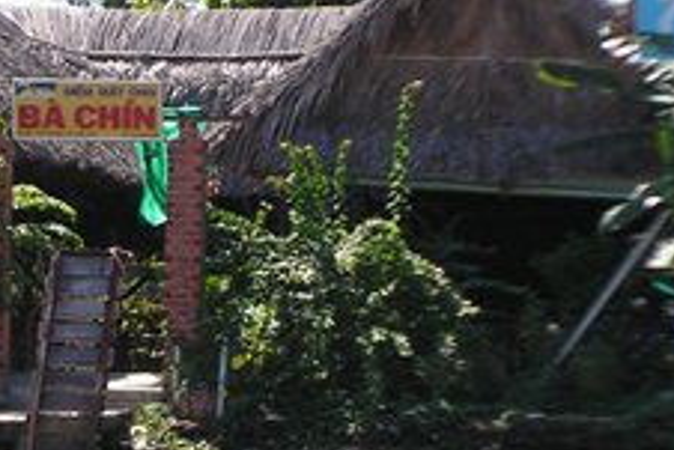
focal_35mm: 362
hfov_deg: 5.7
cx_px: -136
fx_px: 6782
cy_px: 194
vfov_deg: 3.8
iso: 50
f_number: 5.6
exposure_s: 1/200
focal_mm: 19.6
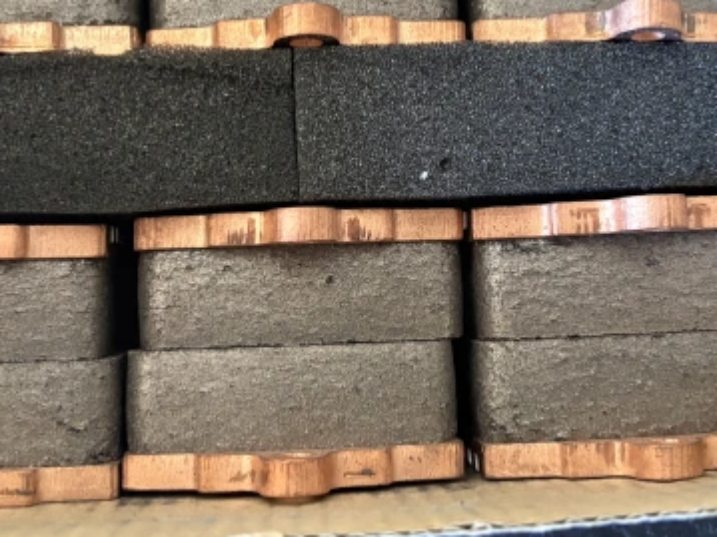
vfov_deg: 24.9
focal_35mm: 58
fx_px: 1201
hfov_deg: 33.2
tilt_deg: -79.7
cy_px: 124
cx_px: 358
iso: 500
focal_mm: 5.96
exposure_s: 1/54
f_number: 1.6
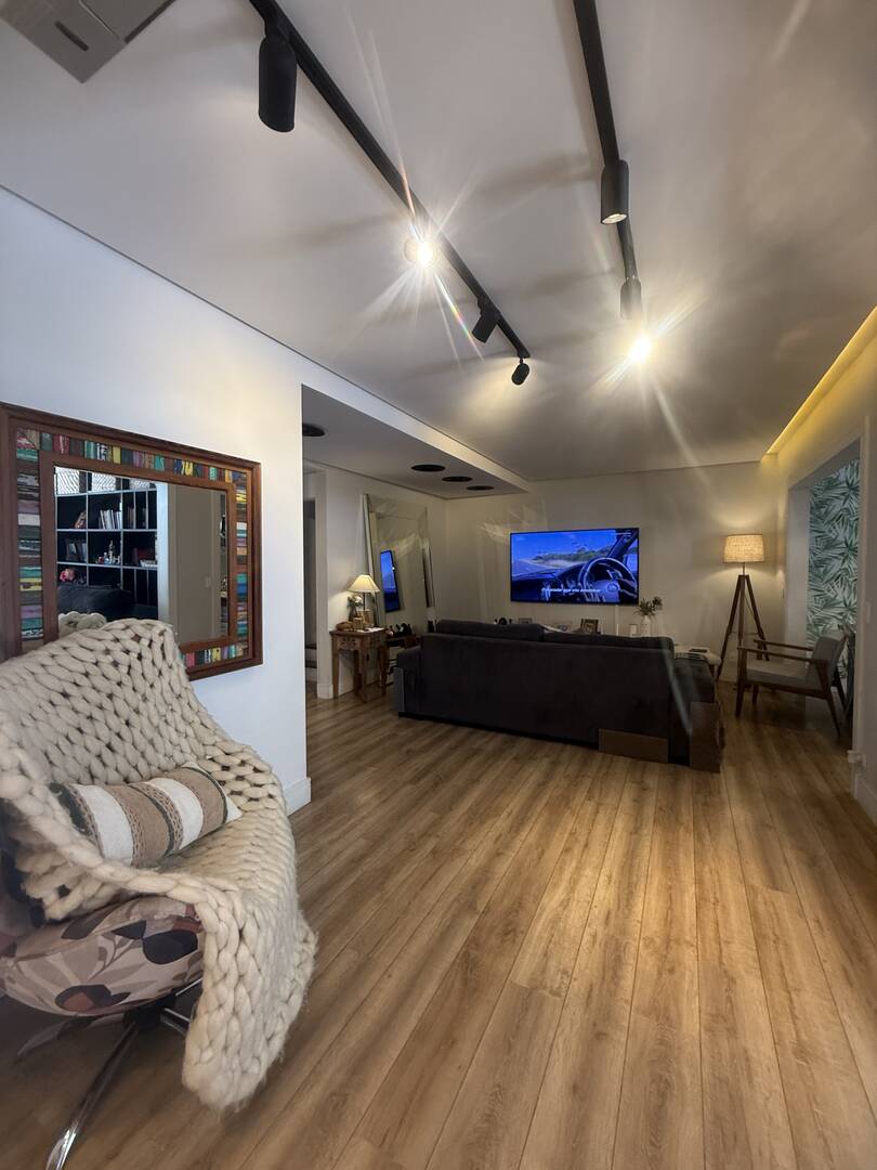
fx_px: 473
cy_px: 585
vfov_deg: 102.1
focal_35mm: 14
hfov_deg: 85.7
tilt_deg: -0.7
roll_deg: -0.3
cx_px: 438
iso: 250
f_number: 2.2
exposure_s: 1/120
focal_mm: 2.22
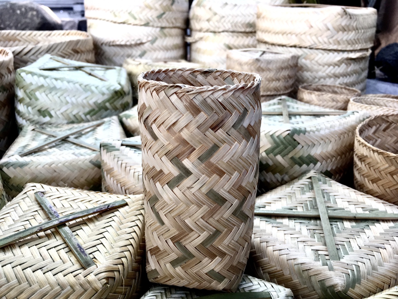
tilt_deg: -23.7
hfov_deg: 61.7
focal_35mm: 29
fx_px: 333
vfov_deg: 48.2
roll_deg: +0.3
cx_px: 199
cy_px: 150
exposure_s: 1/100
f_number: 2.2
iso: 40
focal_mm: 4.15
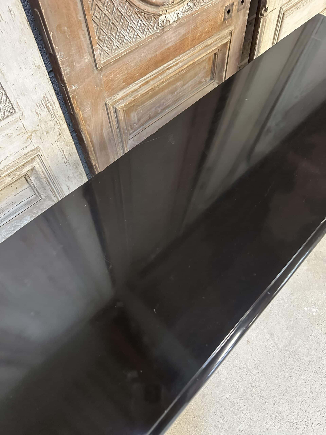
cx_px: 163
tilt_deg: -60.1
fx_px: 301
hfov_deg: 56.8
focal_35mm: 24
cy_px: 218
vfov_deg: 71.6
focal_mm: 6.86
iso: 800
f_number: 1.78
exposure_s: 1/50
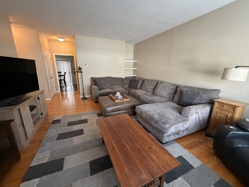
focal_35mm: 14
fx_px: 101
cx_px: 124
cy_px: 94
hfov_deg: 102.1
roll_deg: -0.5
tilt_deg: -14.3
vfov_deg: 85.7
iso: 800
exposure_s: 1/60
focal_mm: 2.22
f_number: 2.2
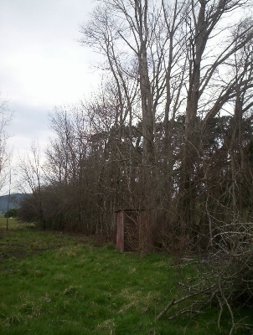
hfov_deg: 37.9
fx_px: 369
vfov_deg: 48.9
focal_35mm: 38
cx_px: 126
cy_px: 168
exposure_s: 1/287
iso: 100
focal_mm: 4.99
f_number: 4.5
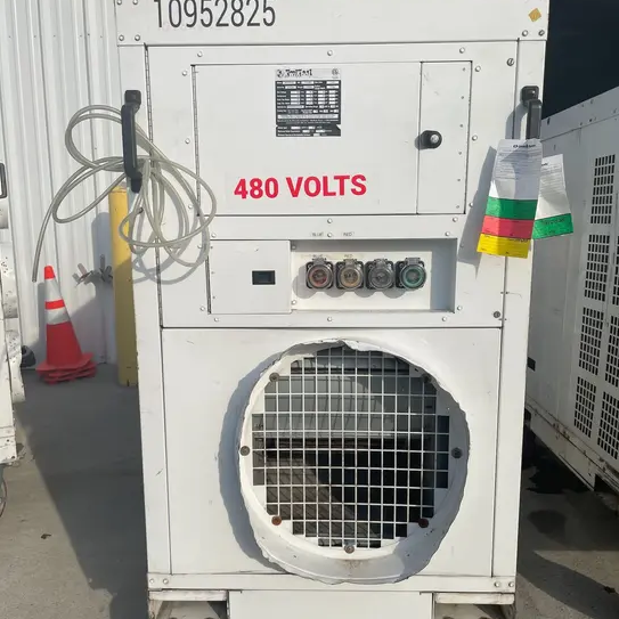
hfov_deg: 52.5
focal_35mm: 31
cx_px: 312
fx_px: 627
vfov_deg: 52.4
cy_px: 348
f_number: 1.6
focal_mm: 4.2
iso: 32
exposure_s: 1/7299
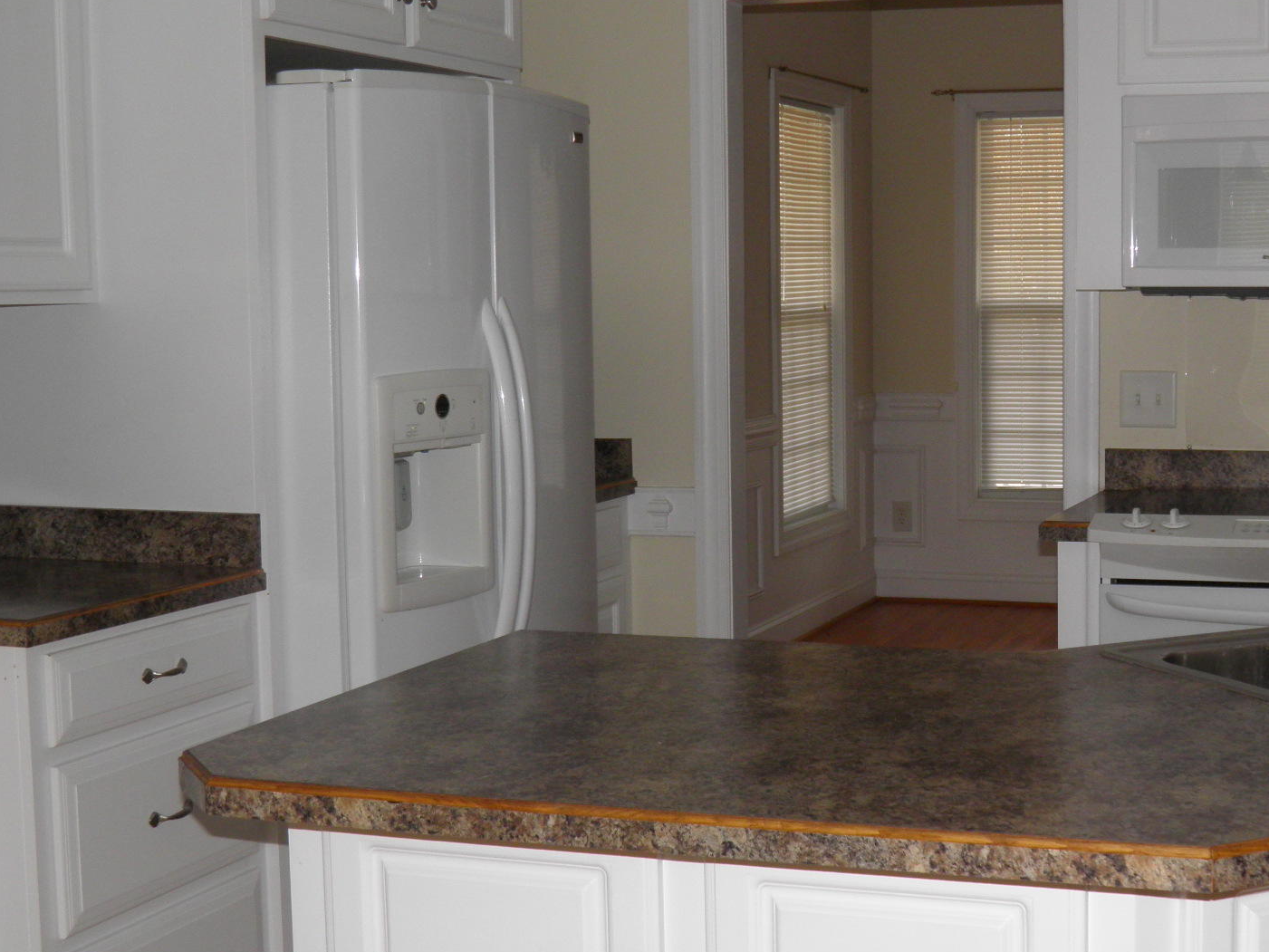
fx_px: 2090
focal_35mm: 57
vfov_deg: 25.7
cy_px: 451
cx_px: 880
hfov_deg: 33.4
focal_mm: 7.1
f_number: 3.2
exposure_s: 1/60
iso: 100
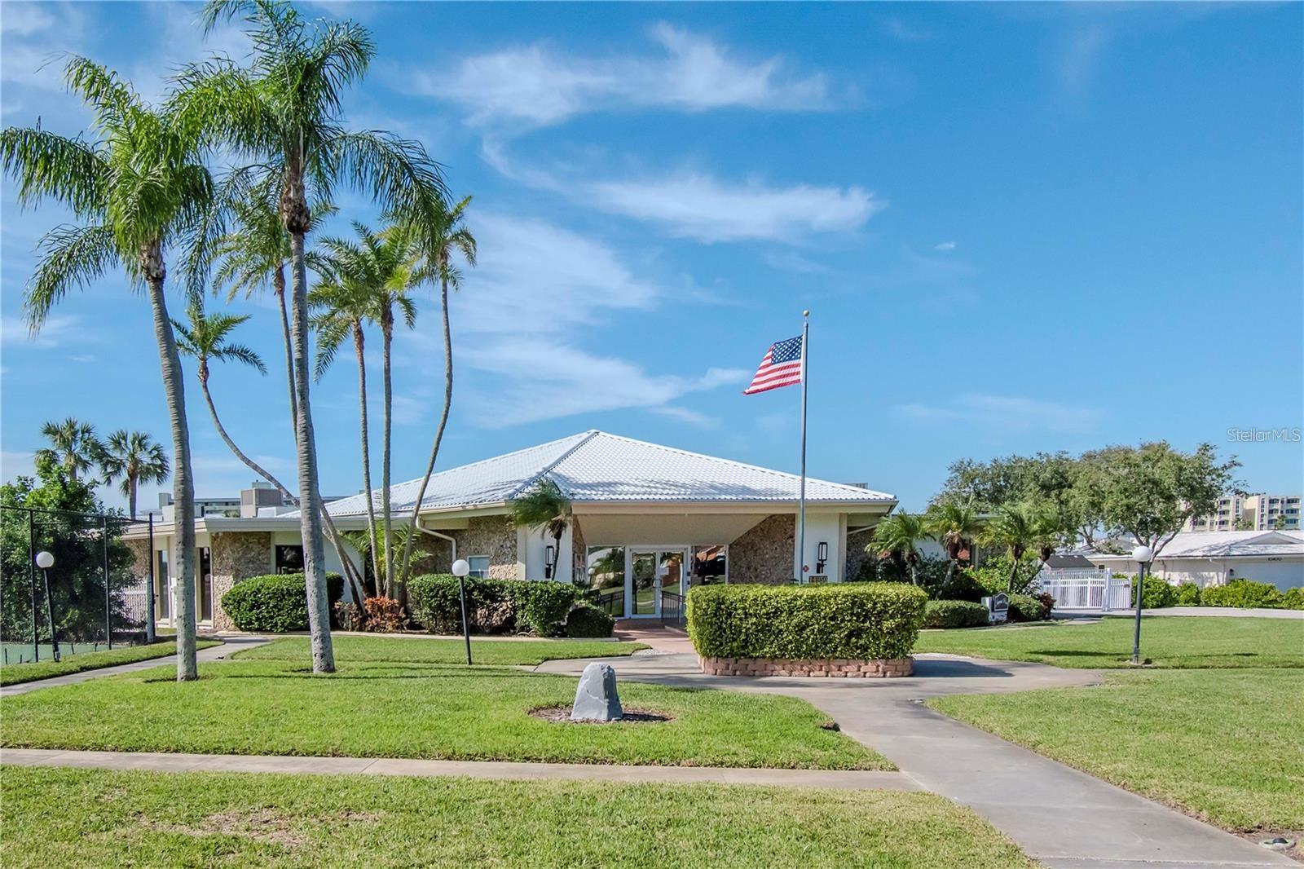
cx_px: 652
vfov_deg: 43.6
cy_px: 434
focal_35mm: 30
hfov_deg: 61.9
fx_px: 1086
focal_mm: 20
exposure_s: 1/4000
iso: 1000
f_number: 9
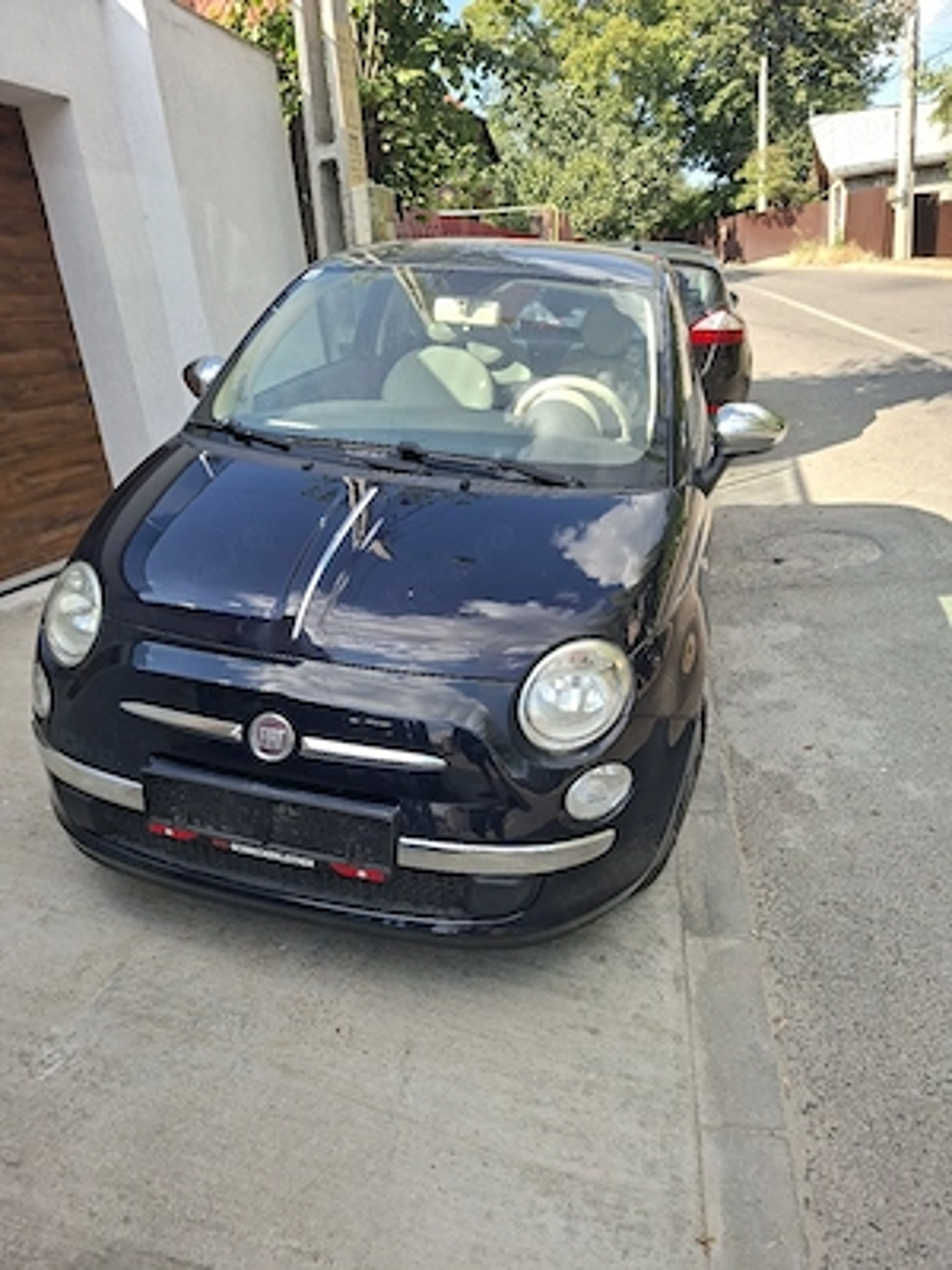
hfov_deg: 58.9
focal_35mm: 23
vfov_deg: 73.9
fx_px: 843
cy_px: 635
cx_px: 476
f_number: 1.8
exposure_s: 1/588
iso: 50
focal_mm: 5.54
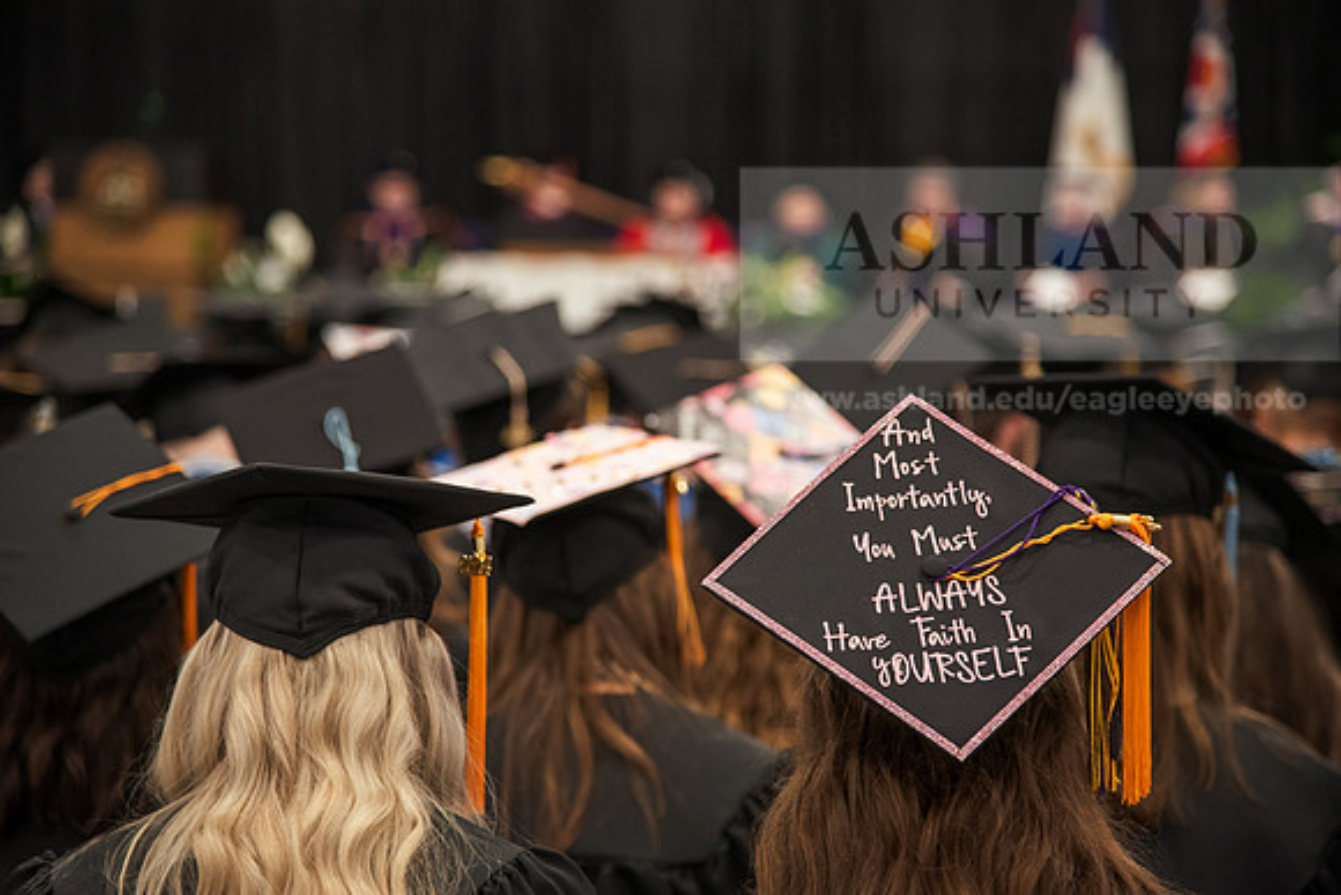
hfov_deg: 17.1
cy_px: 448
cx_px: 670
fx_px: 4471
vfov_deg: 11.4
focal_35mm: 120
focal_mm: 120
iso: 2000
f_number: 4
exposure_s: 1/125
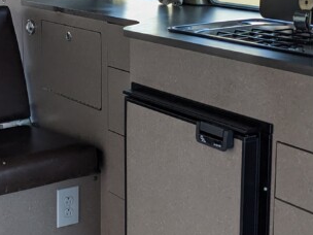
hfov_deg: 24.3
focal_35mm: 80
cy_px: 69
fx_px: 723
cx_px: 96
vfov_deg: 18.4
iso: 49
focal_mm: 4.38
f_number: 1.73
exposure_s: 1/379
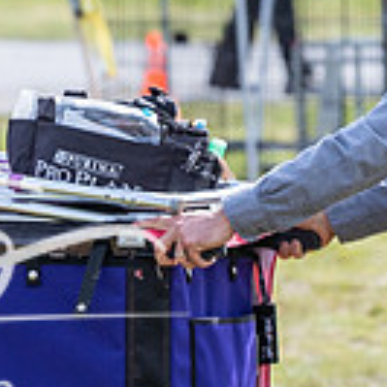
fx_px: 12294
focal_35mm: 972
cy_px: 413
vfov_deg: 1.8
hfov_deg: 1.8
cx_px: -533
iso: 500
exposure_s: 1/1250
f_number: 5.6
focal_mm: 200
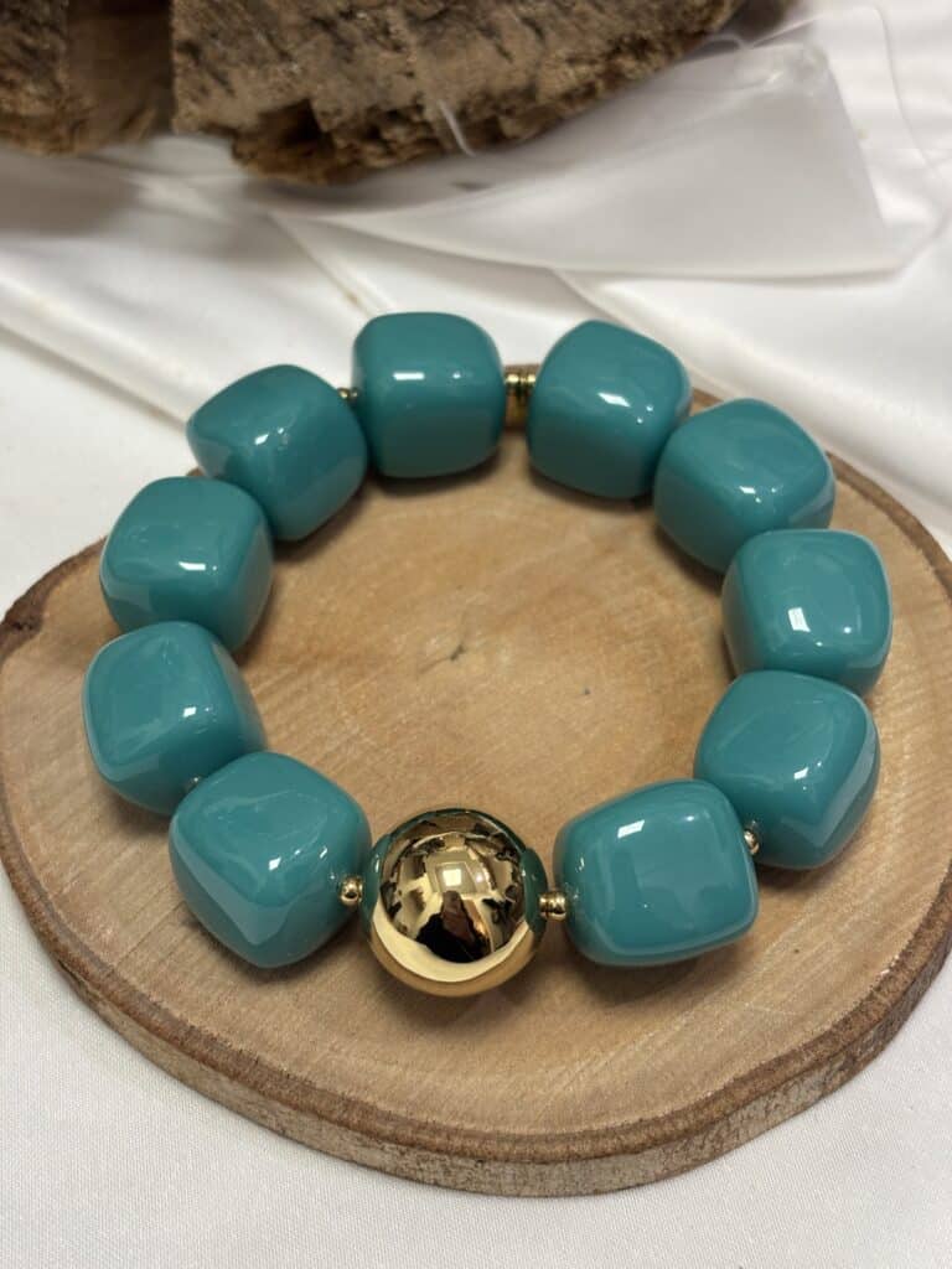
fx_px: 1907
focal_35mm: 52
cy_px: 634
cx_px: 476
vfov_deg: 36.8
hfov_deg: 28.0
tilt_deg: -52.0
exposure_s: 1/50
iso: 50
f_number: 1.6
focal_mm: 5.96
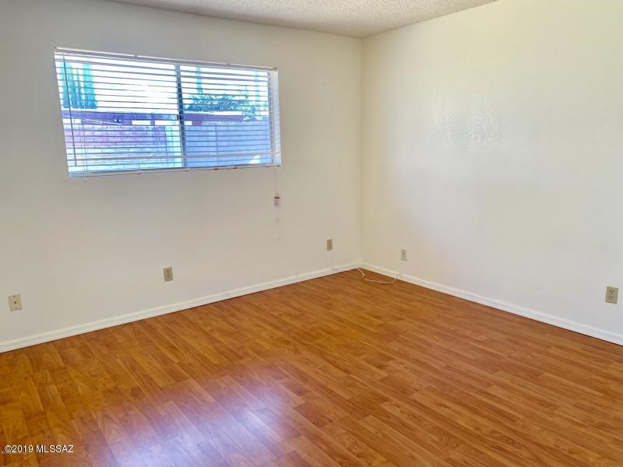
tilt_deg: -8.2
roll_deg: +1.0
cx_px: 312
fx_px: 468
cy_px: 234
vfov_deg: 53.1
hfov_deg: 67.3
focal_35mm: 26
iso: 100
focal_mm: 4.25
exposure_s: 1/119
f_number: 1.8
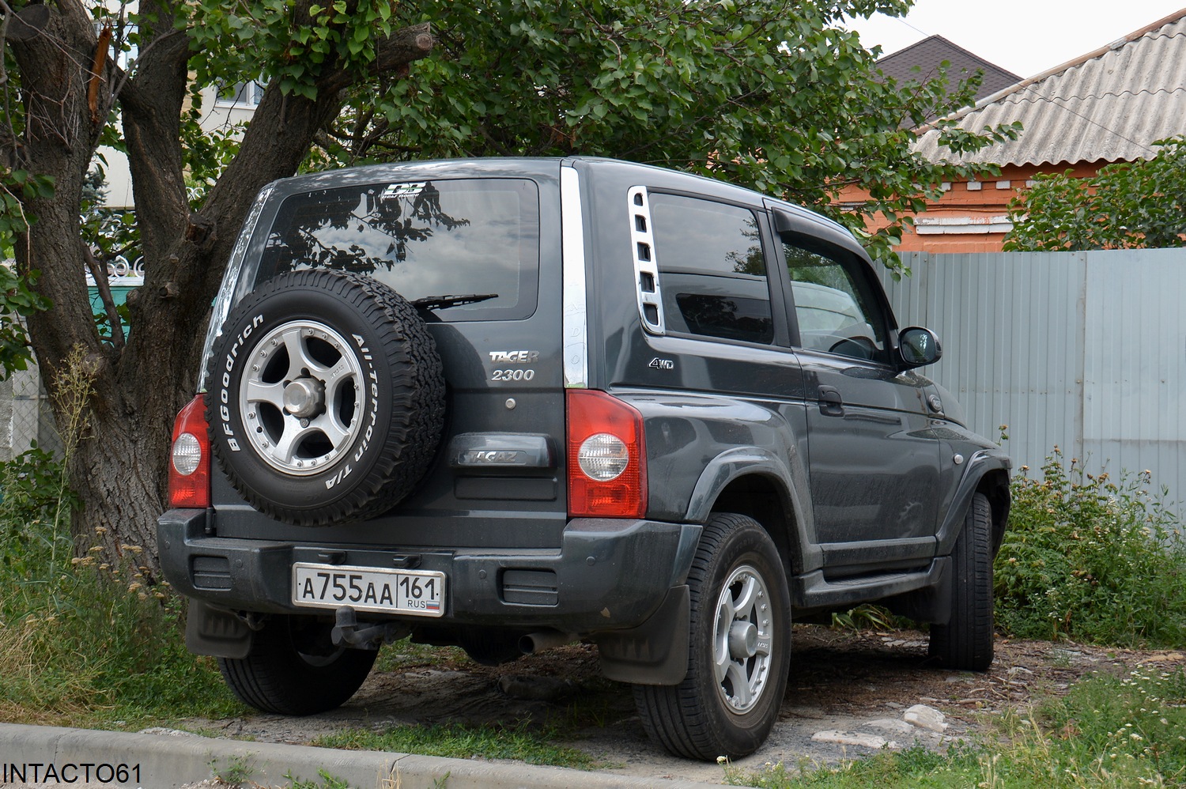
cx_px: 593
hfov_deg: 41.1
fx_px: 1580
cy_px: 394
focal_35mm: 48
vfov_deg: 28.0
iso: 200
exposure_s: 1/250
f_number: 8
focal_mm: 32
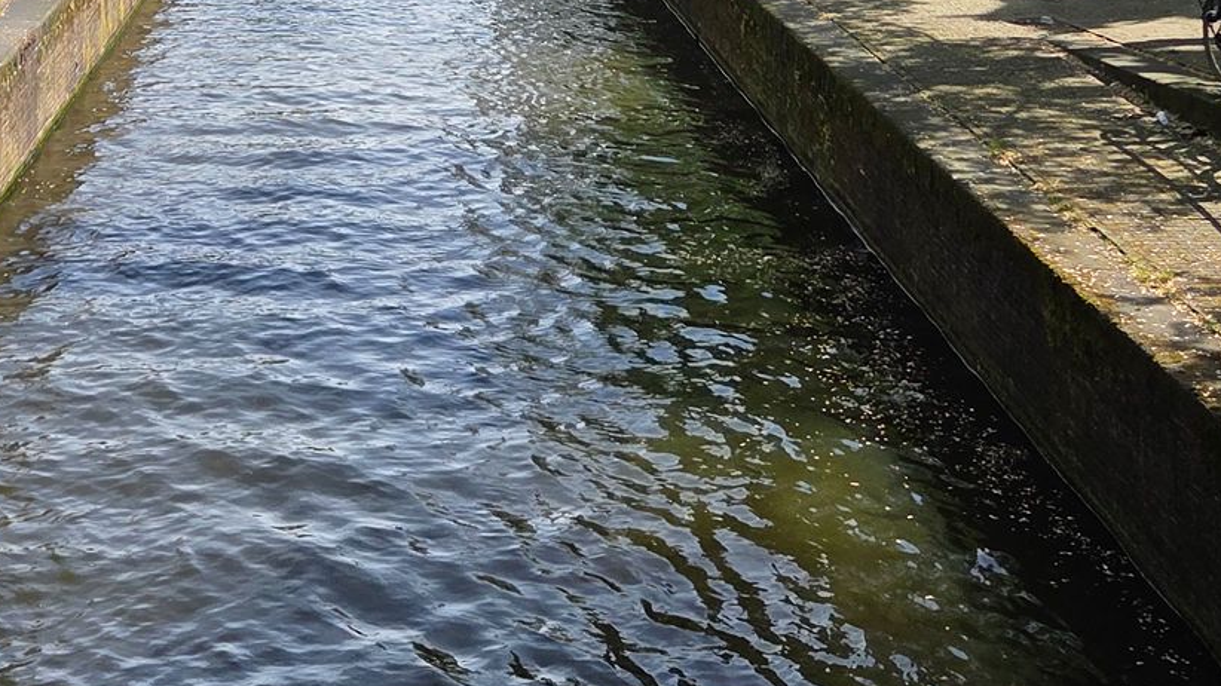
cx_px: 348
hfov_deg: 33.8
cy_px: -227
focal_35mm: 61
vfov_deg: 18.3
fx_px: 1975
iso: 80
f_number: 1.8
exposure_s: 1/3988
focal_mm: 5.4
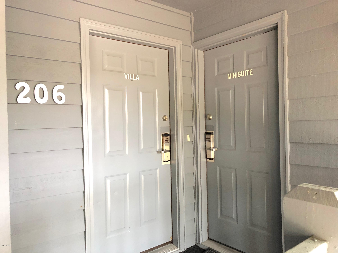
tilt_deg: -2.0
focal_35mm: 28
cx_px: 169
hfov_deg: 63.4
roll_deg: +1.5
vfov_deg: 49.7
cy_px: 126
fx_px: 273
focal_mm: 3.99
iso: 100
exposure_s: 1/9
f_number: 1.8
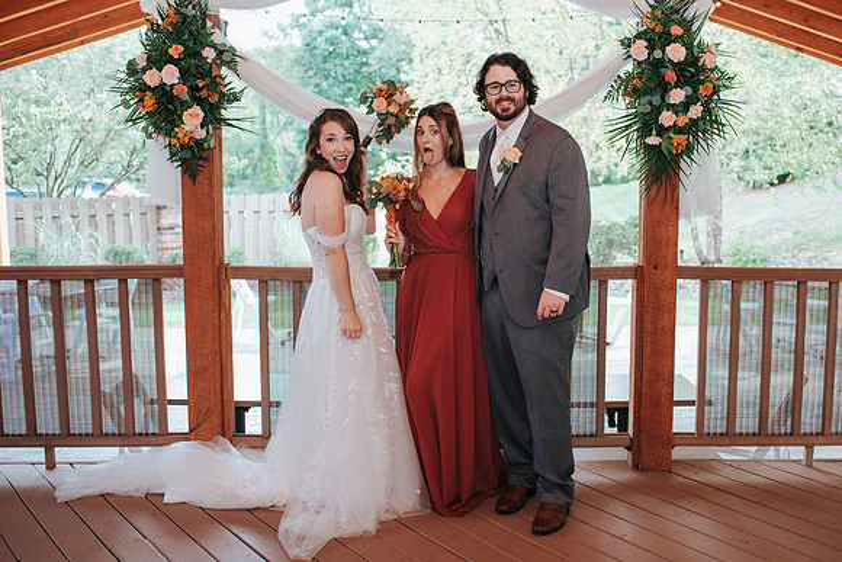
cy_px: 253
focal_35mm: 40
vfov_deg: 33.6
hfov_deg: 48.6
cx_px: 473
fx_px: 931
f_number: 3.2
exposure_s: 1/200
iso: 360
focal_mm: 35
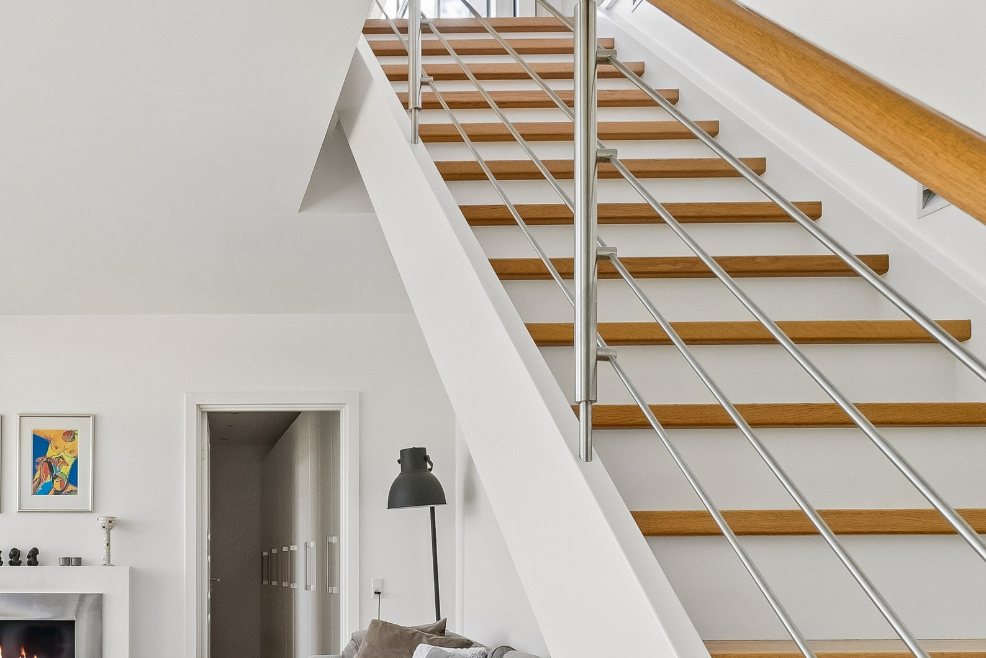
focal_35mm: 34
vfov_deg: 37.0
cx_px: 158
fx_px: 931
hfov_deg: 51.3
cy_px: 560
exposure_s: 1/8
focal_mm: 12
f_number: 10
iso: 200
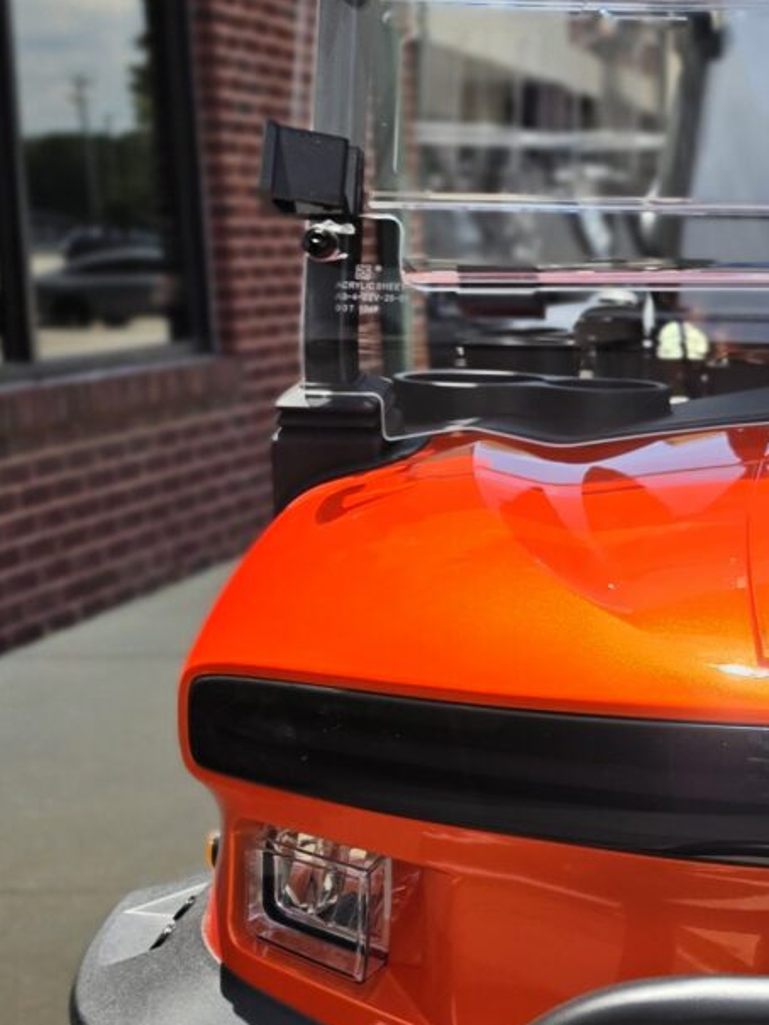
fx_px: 2162
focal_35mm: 73
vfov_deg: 26.7
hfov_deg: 18.4
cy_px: 576
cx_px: 1069
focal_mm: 6.5
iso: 40
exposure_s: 1/7939
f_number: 1.4
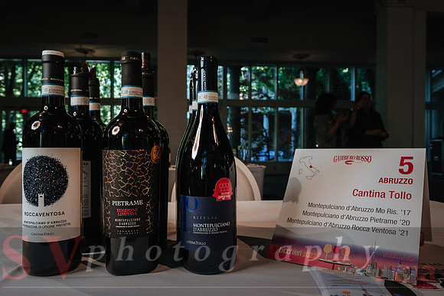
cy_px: 156
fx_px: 343
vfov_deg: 46.7
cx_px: 222
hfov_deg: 65.8
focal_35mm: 28
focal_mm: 17.4
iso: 200
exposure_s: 1/15
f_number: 6.4
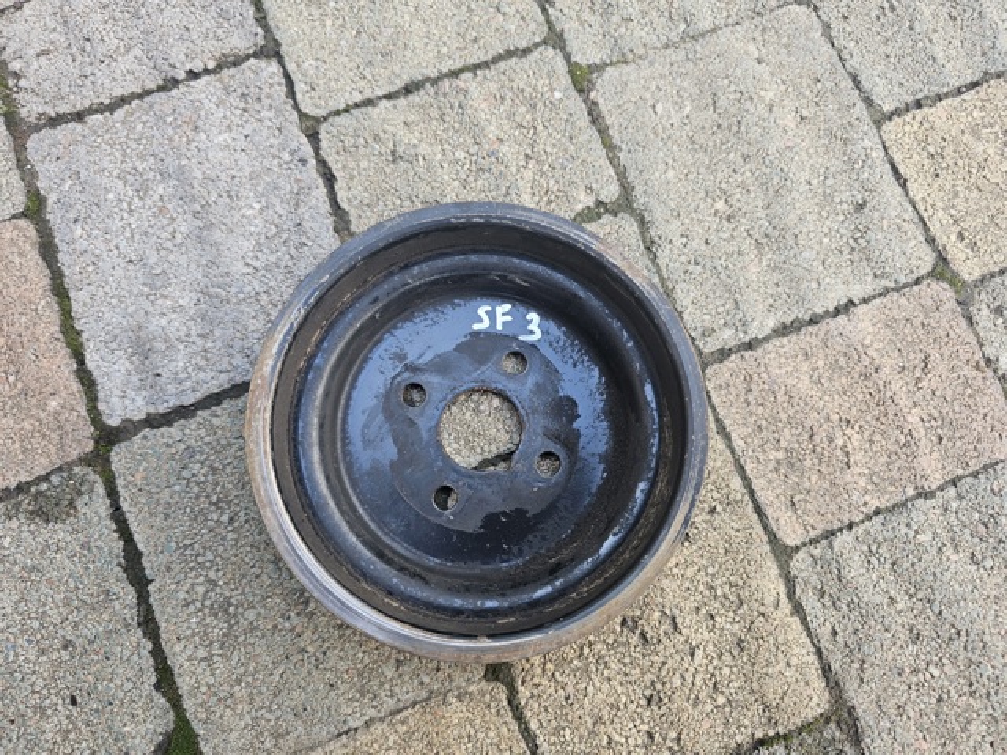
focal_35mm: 23
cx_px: 504
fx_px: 669
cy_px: 378
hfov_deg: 73.9
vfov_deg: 58.9
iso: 64
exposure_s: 1/182
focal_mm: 6.3
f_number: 1.7
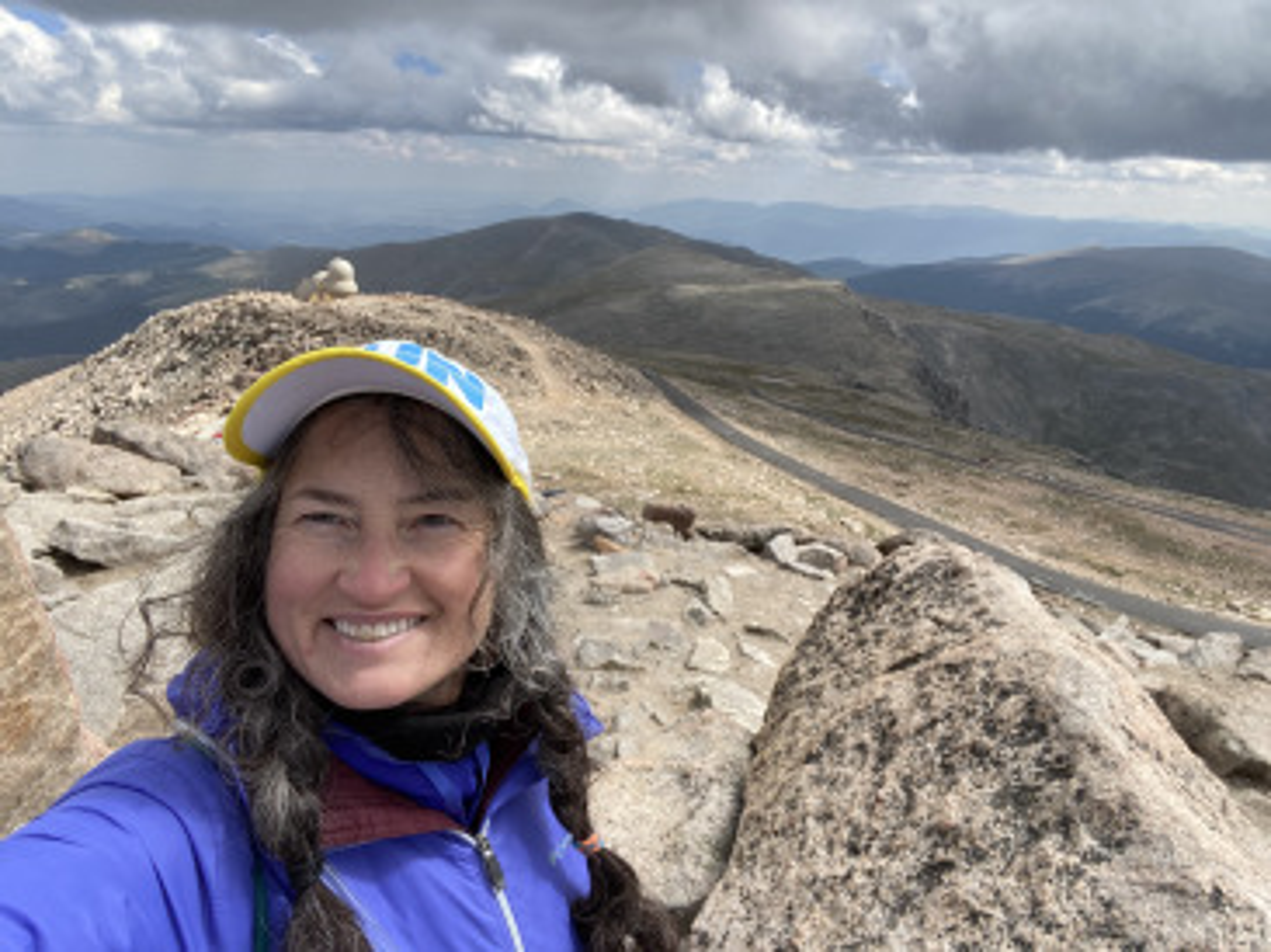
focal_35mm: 23
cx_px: 636
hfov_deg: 74.0
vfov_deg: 58.8
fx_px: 844
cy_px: 476
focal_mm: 2.71
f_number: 2.2
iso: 25
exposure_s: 1/675
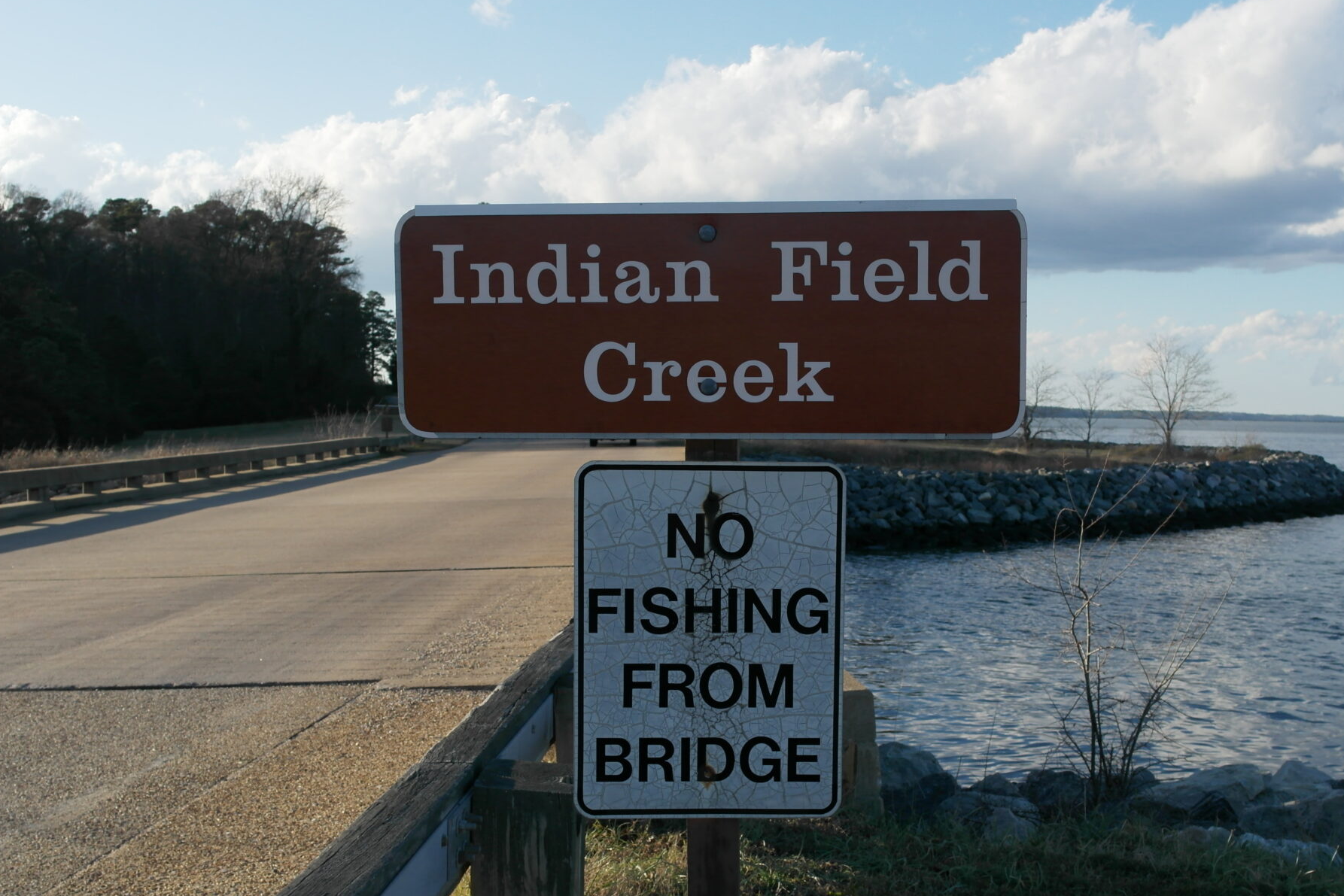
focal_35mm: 43
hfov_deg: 45.4
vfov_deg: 31.1
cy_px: 522
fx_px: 1605
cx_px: 740
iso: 200
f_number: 6.3
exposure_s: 1/500
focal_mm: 20
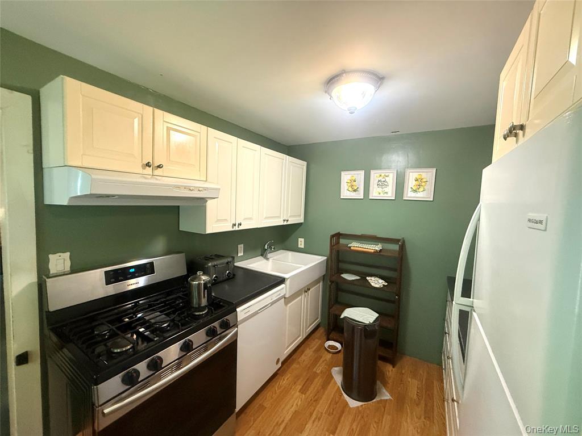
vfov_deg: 85.7
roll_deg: -2.7
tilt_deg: -4.0
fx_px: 235
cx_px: 291
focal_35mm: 14
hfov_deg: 102.1
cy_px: 218
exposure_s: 1/60
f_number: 2.2
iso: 500
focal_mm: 2.22
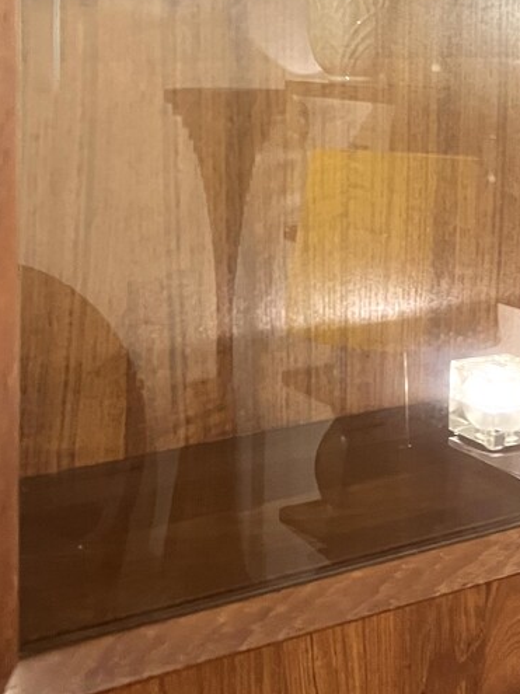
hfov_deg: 23.3
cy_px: 57
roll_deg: +1.0
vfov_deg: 29.4
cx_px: 286
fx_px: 1262
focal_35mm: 63
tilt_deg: -1.4
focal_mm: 5.7
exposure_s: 1/33
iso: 400
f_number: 1.5
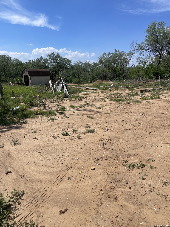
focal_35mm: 25
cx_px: 85
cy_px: 114
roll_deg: +1.0
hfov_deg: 54.9
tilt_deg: -14.4
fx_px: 164
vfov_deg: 69.4
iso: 32
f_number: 1.6
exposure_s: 1/5376
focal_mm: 5.1
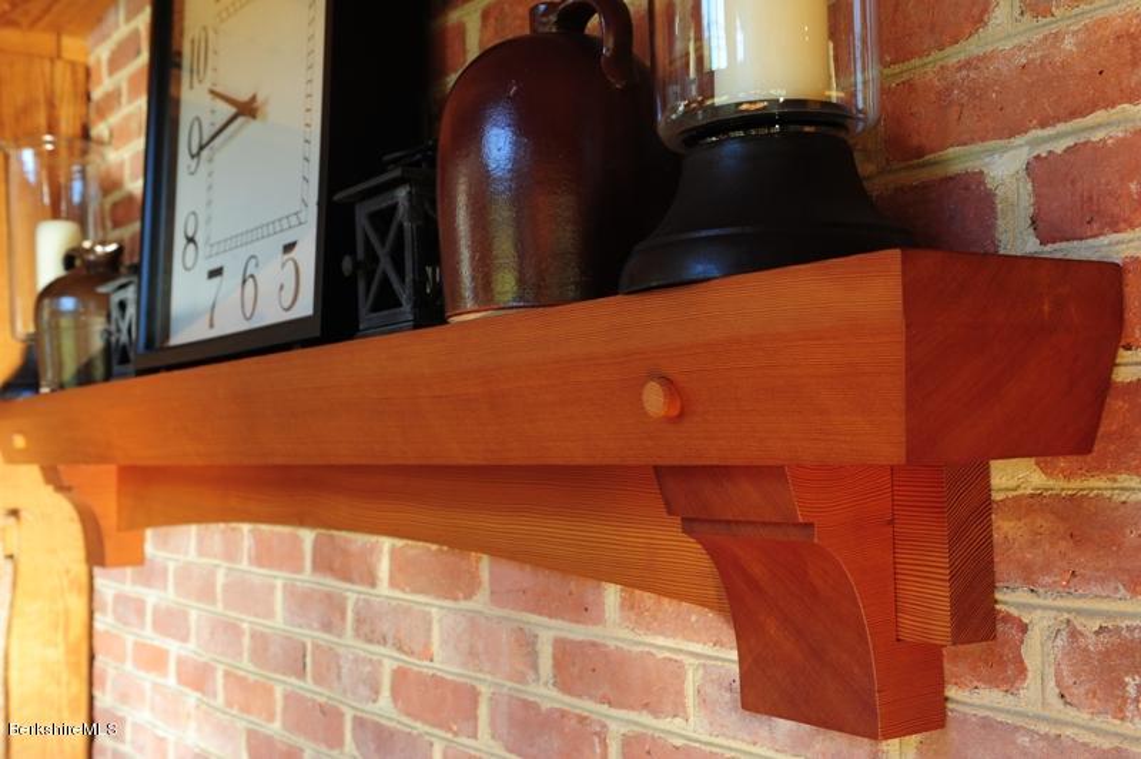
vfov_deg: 30.5
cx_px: 570
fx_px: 1393
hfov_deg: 44.5
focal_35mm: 44
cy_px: 380
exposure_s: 1/30
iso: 800
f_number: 8
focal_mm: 44
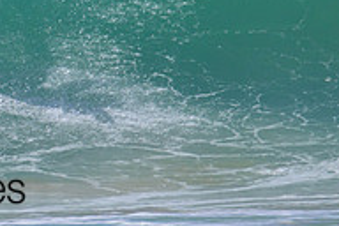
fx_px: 25922
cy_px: -152
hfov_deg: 0.7
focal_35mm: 2753
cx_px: -158
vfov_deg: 0.5
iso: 720
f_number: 11
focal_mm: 800
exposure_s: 1/2000
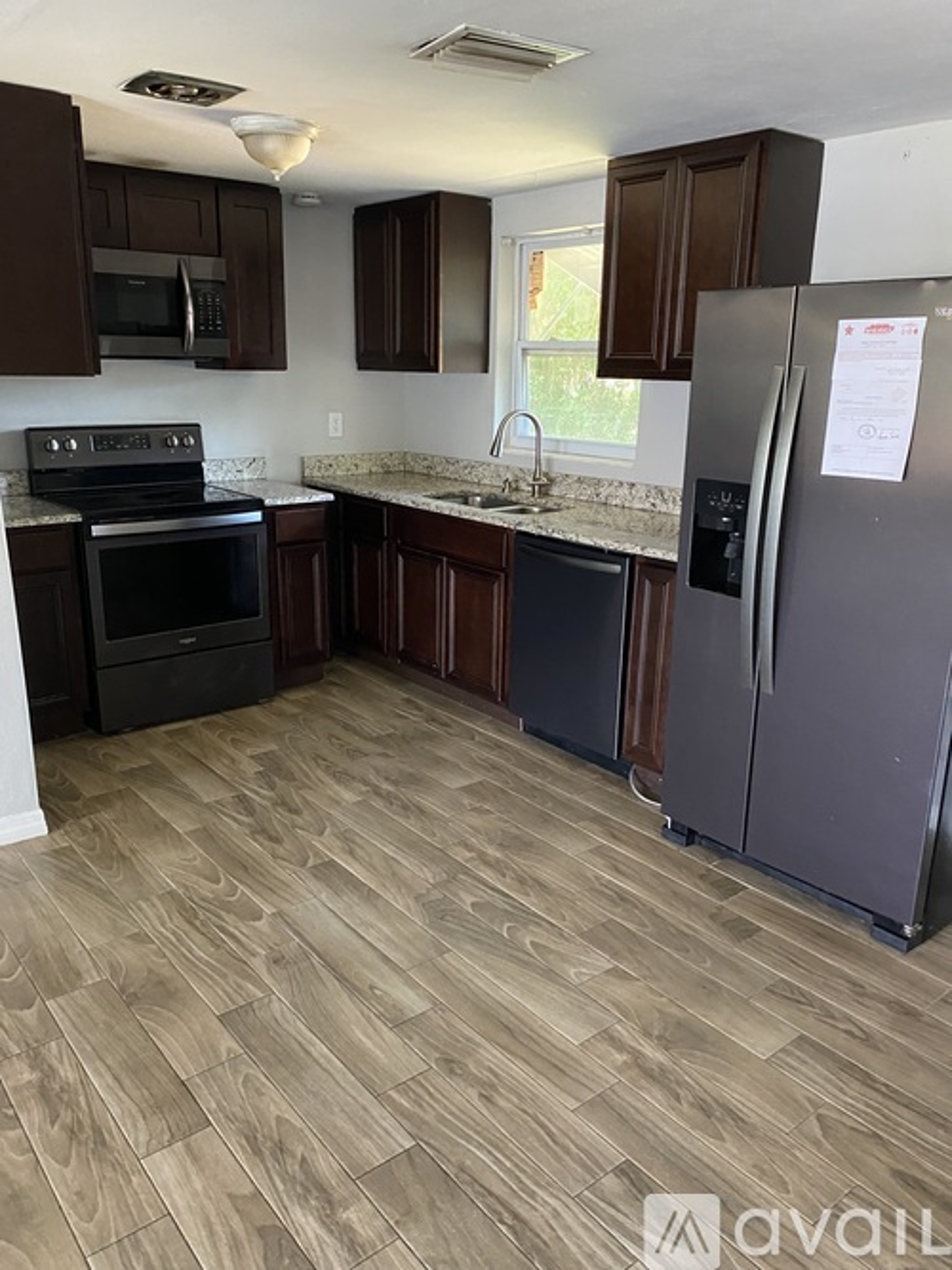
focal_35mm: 26
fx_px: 954
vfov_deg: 67.3
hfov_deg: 53.0
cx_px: 476
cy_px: 635
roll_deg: -0.2
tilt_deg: -13.5
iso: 500
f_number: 1.8
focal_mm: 4.25
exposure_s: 1/40
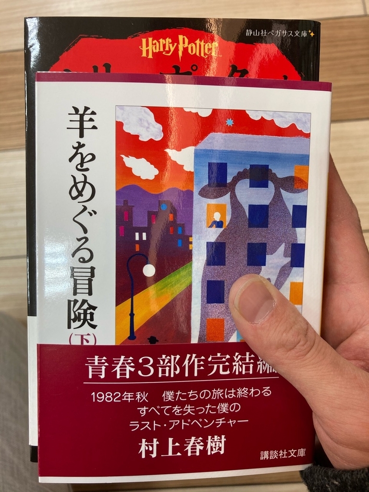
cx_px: 184
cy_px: 246
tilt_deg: -80.4
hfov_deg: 49.7
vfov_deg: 63.4
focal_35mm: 28
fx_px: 398
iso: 64
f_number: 1.8
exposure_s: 1/50
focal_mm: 3.99
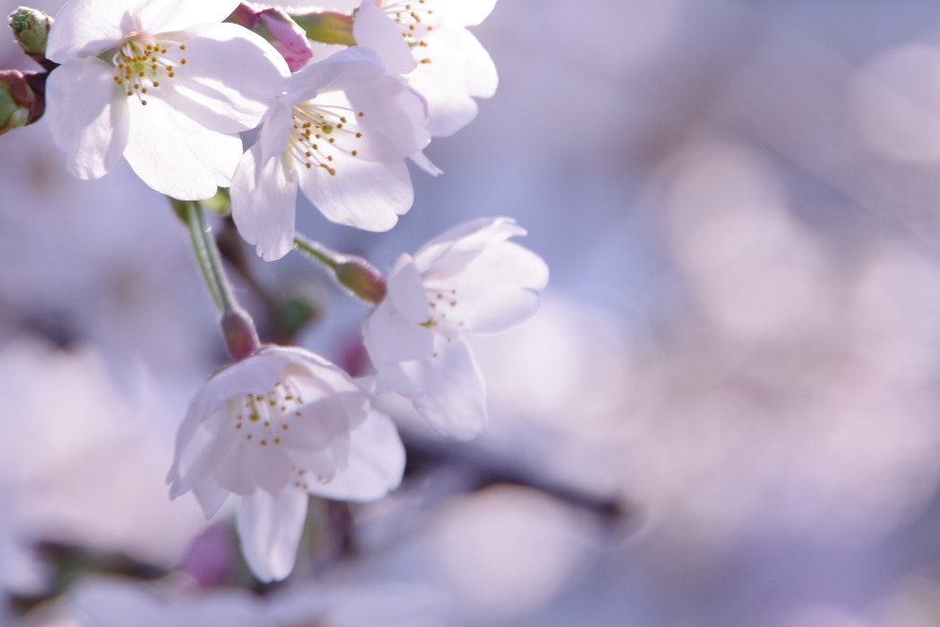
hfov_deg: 5.3
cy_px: 218
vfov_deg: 3.5
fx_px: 10184
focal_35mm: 390
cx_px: 382
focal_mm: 135
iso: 200
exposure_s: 1/200
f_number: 5.6
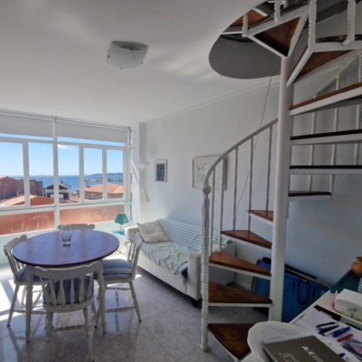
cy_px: 187
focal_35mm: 16
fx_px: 189
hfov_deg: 84.5
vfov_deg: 87.4
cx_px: 122
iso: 50
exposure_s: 1/1268
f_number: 2.2
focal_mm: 2.2
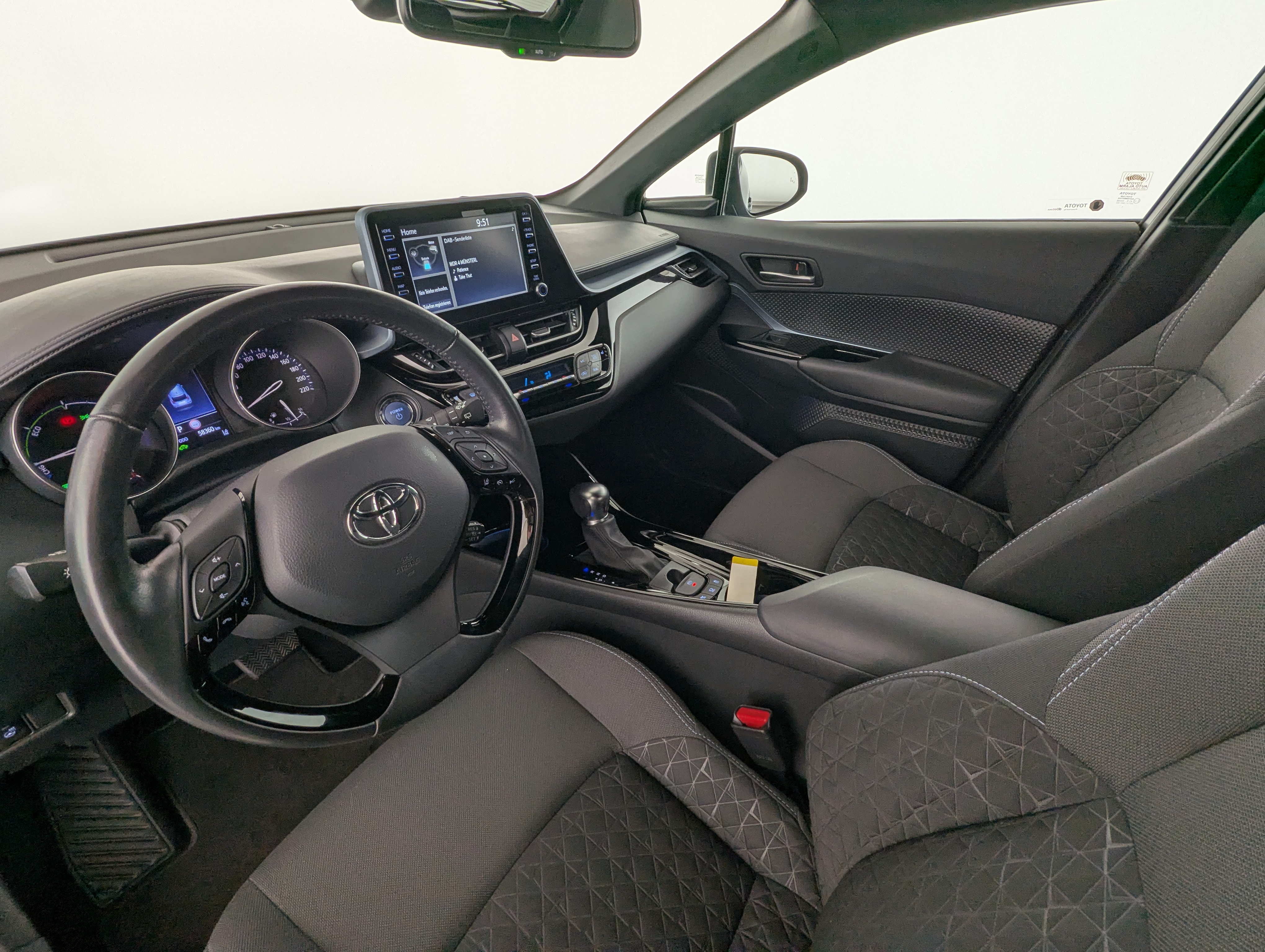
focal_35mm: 16
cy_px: 476
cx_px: 632
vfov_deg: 78.2
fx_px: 586
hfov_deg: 94.4
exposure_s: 1/60.8
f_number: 2.2
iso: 42
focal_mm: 2.35
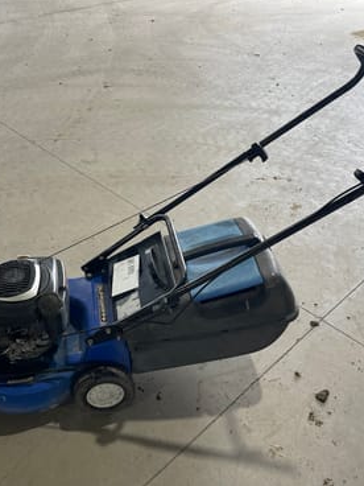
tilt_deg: -37.6
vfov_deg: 54.0
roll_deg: -1.8
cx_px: 146
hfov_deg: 41.6
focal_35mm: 34
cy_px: 240
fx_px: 477
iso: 80
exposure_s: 1/121
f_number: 1.6
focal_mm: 5.1
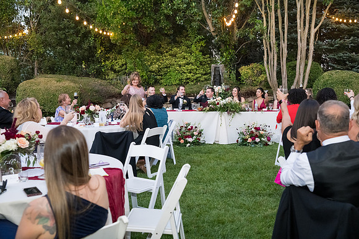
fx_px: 359
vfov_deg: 36.9
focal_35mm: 36
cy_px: 120
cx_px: 180
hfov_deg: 53.1
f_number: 4
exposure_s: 1/400
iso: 5000
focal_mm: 36
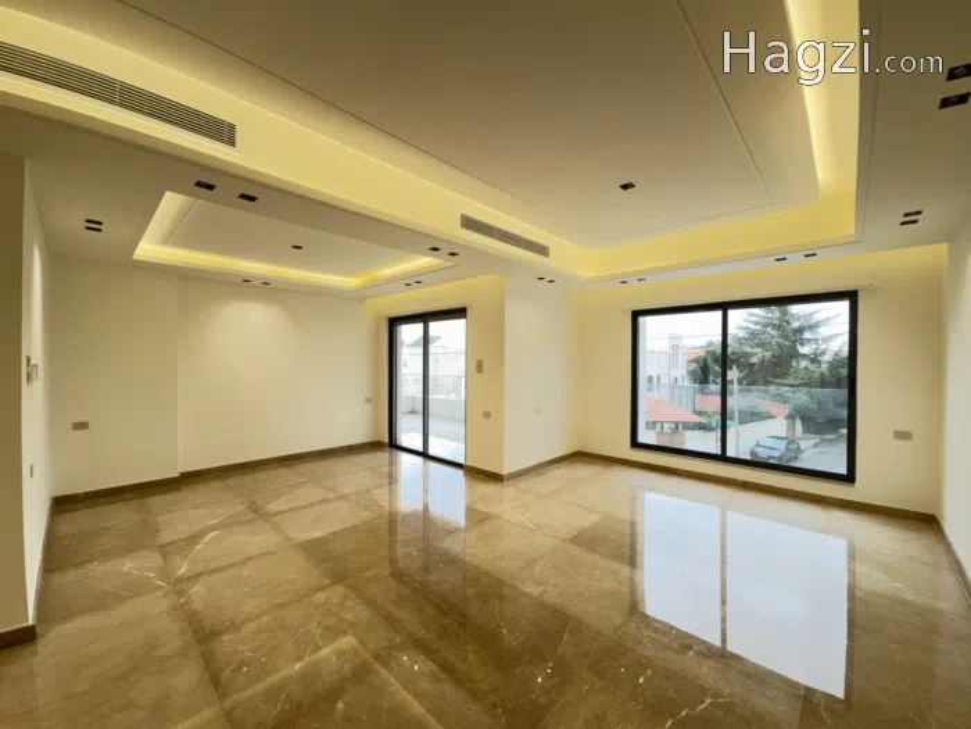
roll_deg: -0.6
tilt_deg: -0.2
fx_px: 393
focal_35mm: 14
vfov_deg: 85.7
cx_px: 486
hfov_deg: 102.1
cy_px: 364
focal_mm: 2.22
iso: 100
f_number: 2.2
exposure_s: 1/100
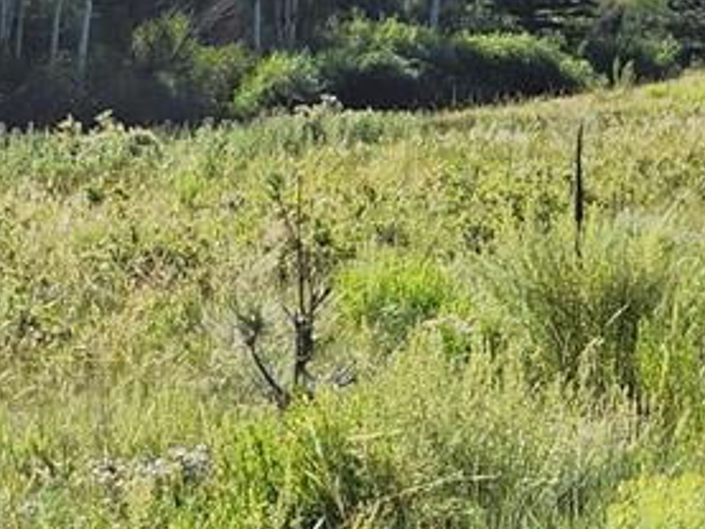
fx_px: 2710
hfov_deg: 14.7
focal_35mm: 133
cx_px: 112
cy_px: 303
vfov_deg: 11.2
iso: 20
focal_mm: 5.4
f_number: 1.8
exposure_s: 1/2105
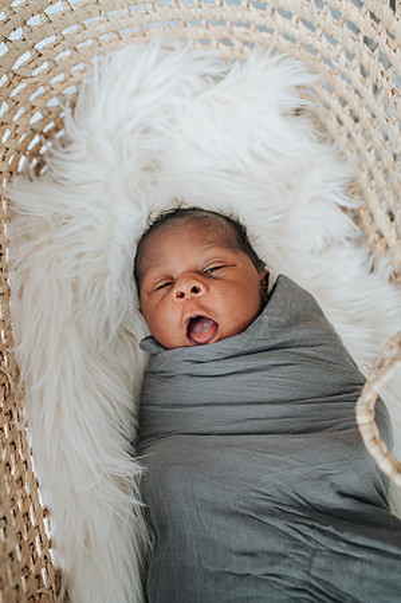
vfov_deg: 54.5
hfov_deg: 37.8
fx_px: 586
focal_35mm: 35
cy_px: 302
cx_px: 200
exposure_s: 1/250
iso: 800
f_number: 3.2
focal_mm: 35
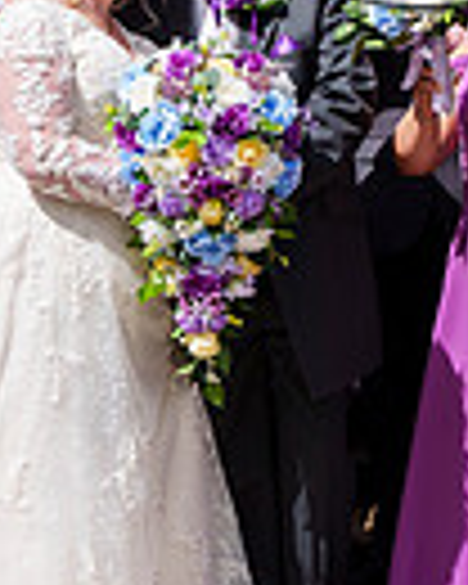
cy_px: -52
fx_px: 2268
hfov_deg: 11.8
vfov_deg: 14.4
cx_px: 237
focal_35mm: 131
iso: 200
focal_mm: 28
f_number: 3.5
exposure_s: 1/3200
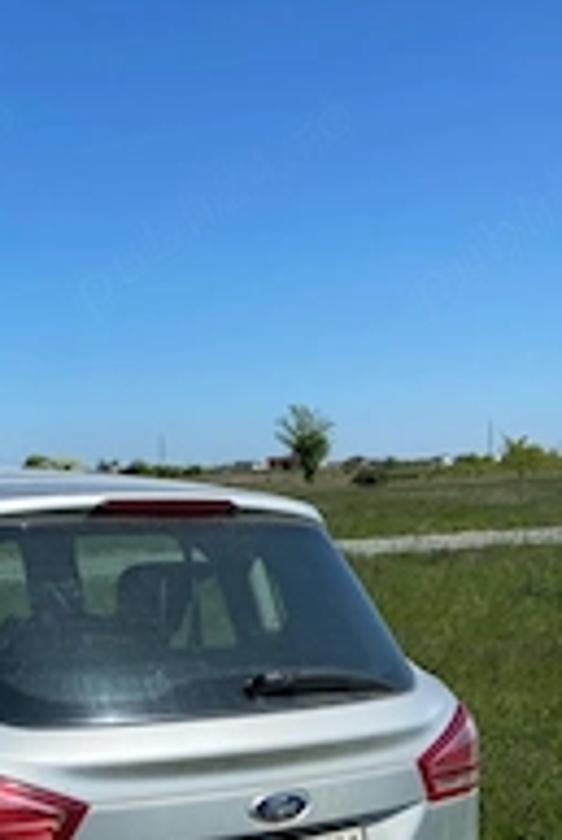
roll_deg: +1.0
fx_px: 1309
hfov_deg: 23.0
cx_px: -39
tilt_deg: -5.6
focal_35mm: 56
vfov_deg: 35.1
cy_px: 596
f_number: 1.8
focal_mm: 4.25
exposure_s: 1/3497
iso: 32
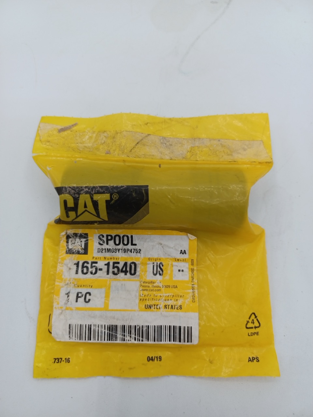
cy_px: 208
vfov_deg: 69.4
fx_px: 301
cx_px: 156
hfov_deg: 54.9
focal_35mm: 25
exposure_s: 1/125
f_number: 1.8
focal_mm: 4.6
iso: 32
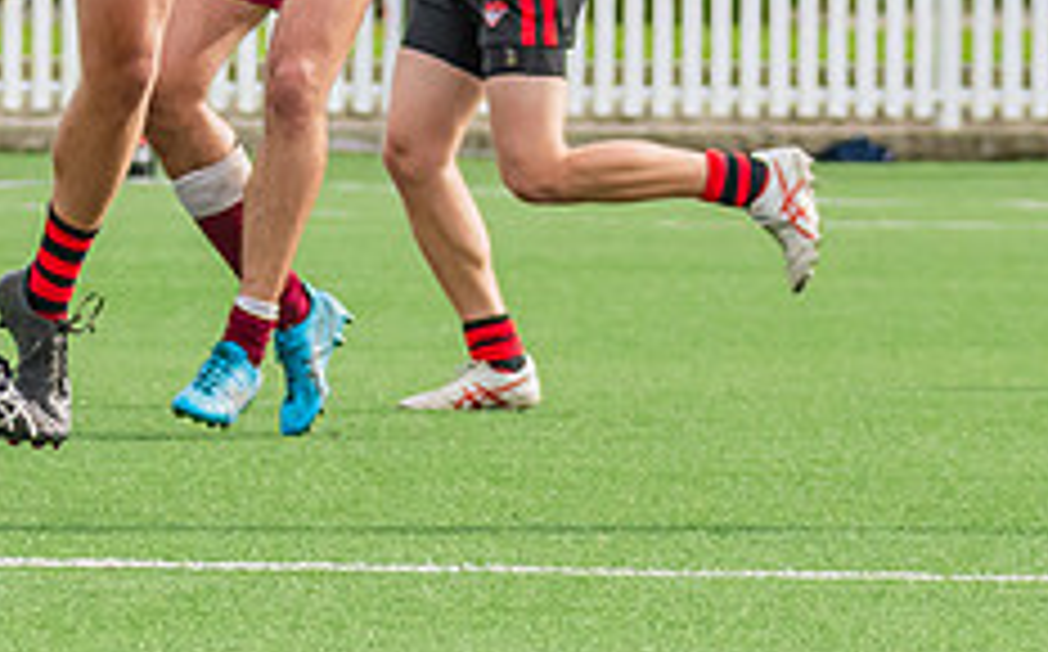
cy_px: -354
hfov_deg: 2.4
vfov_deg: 1.5
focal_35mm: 870
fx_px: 24819
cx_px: 44
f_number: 5.6
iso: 800
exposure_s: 1/1250
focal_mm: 170
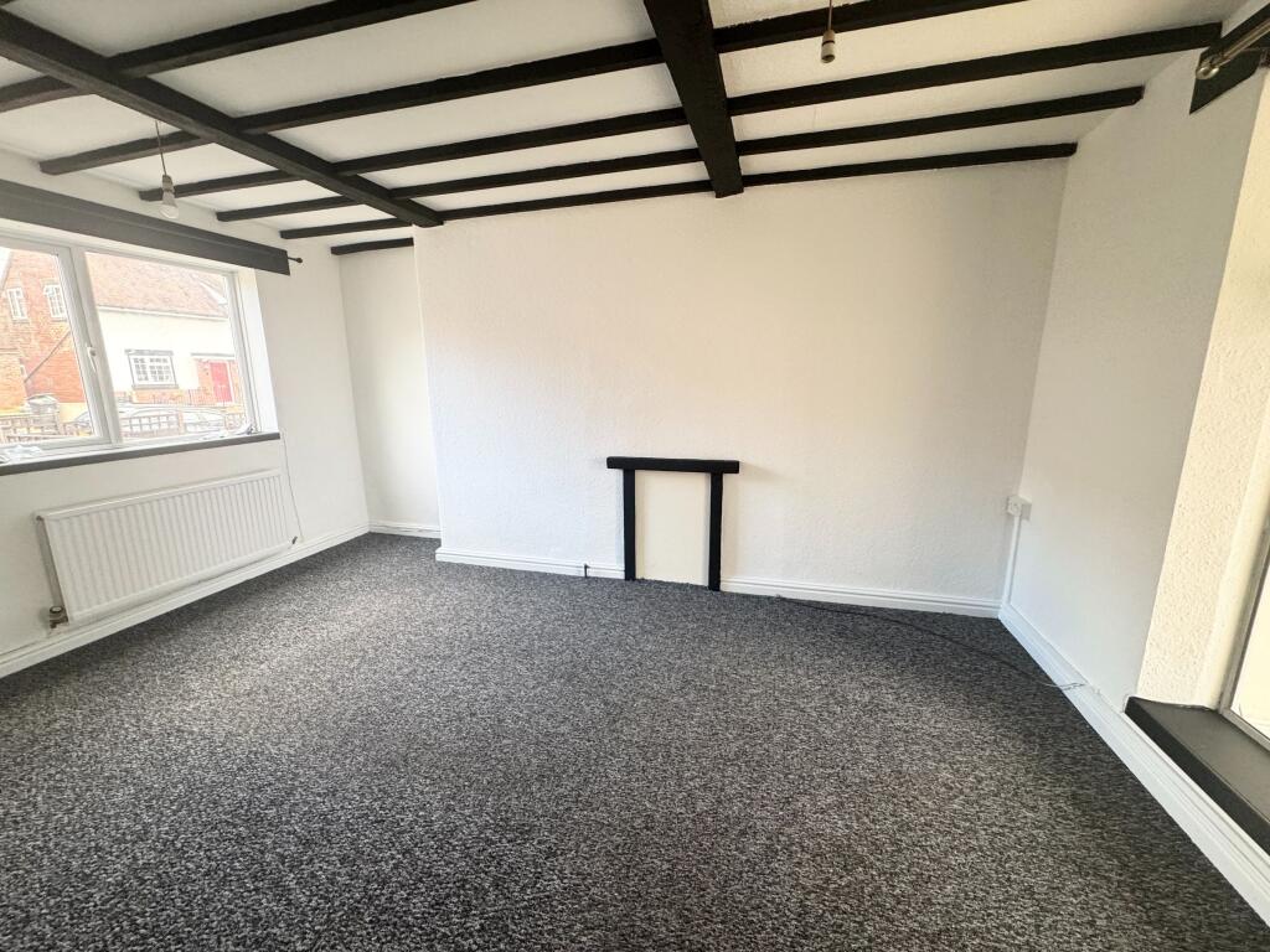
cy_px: 476
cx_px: 635
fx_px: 514
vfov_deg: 85.7
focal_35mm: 14
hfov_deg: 102.1
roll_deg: +0.7
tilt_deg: -11.4
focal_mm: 2.22
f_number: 2.2
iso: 200
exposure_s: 1/100
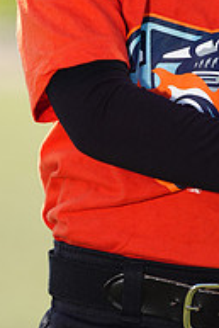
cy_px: -88
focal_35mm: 600
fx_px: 5465
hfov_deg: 2.3
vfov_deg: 3.4
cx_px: 181
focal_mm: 200
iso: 50
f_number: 4
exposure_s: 1/250
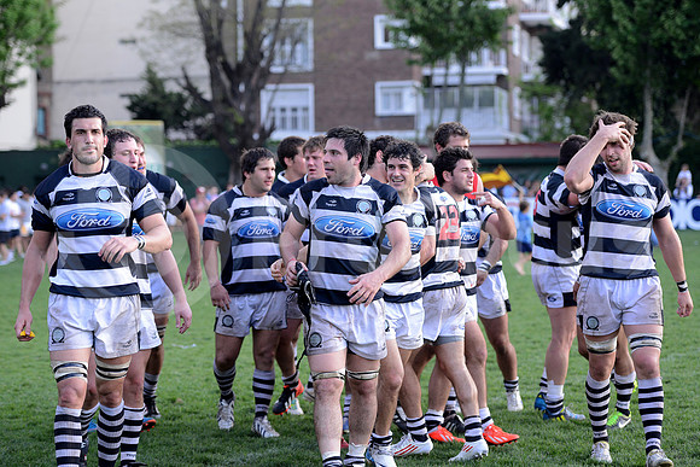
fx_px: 1750
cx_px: 350
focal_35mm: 90
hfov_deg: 22.6
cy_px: 234
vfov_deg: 15.2
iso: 800
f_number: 2.8
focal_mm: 90
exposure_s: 1/500
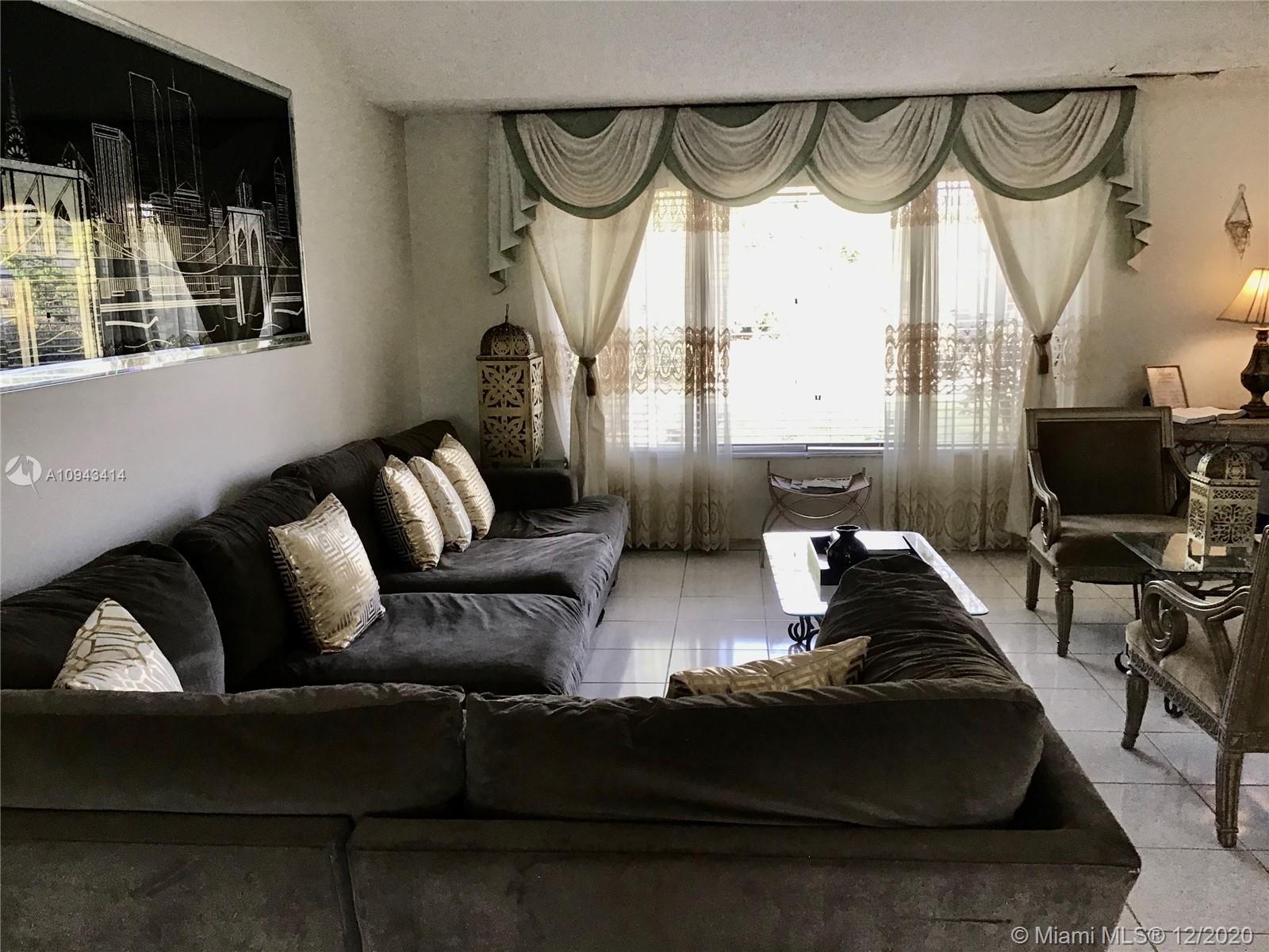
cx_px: 634
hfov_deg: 58.4
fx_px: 1136
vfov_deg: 45.4
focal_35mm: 31
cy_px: 476
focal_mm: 3.3
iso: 50
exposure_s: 1/30
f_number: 2.4
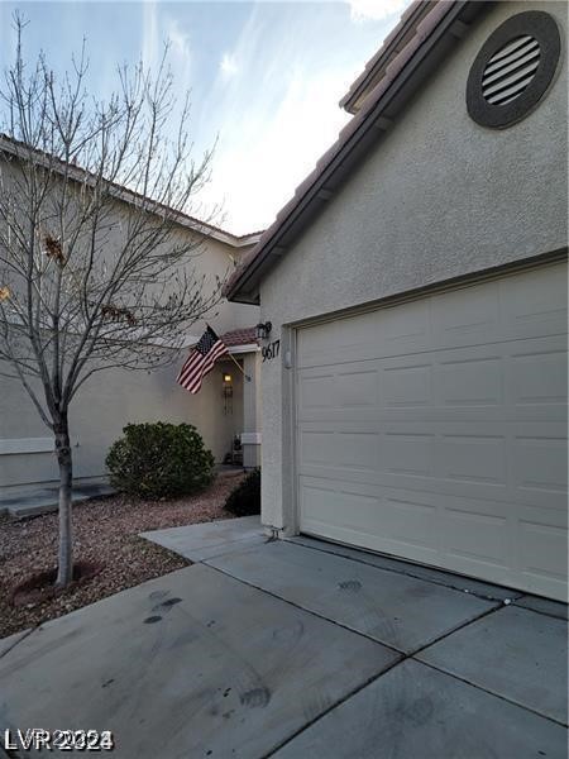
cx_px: 284
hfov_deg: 54.9
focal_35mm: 25
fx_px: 548
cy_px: 380
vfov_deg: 69.4
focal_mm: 7
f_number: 1.8
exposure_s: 1/809
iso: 20
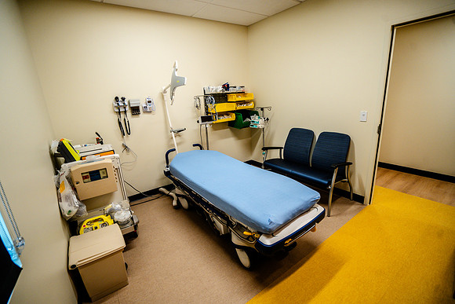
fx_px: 202
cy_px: 152
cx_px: 228
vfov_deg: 73.8
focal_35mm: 16
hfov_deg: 96.7
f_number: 4
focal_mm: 16
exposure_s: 1/160
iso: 1000
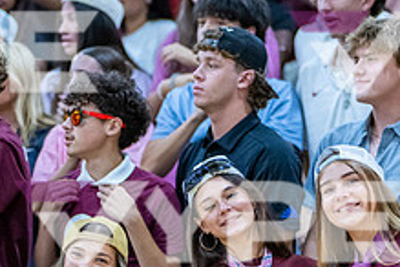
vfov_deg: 5.5
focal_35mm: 249
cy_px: 267
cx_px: 212
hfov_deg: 8.3
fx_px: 2766
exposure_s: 1/1600
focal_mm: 85
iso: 1250
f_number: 1.2
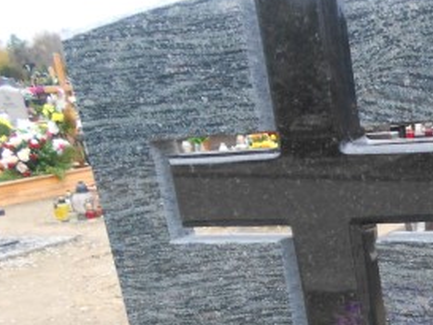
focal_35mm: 61
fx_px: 763
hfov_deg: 28.4
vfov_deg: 23.0
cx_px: 490
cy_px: 331
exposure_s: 1/125
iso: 250
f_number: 3.2
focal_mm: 4.6
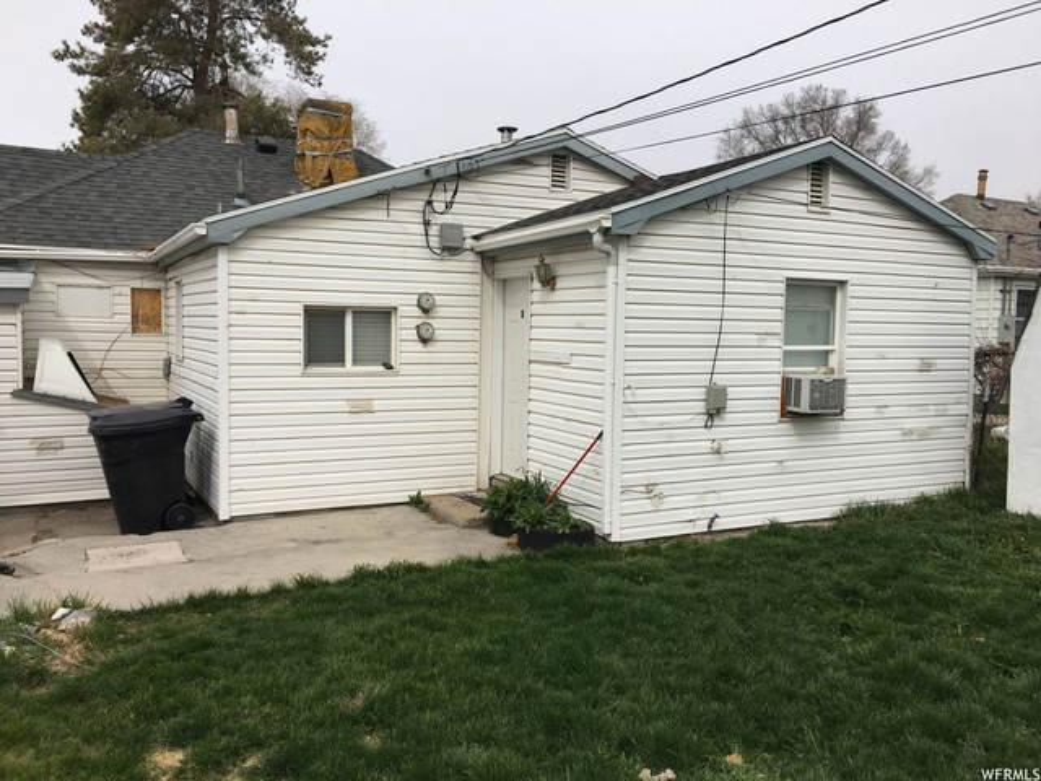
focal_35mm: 29
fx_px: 872
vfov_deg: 48.2
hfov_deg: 61.7
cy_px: 390
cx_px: 520
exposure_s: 1/2079
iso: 25
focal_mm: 4.15
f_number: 2.2
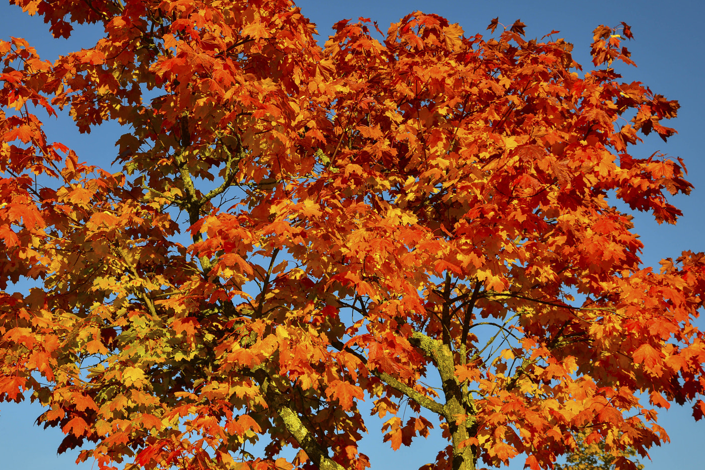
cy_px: 148
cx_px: 271
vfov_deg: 25.8
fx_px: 1018
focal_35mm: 52
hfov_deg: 38.0
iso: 160
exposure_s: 1/160
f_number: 11
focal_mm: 36
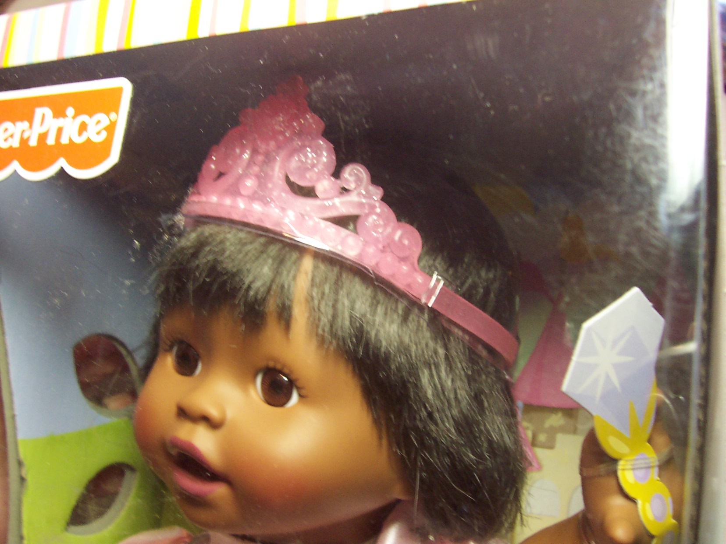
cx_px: 363
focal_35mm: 37
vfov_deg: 38.7
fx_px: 776
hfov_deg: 50.1
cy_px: 272
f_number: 2.8
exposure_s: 1/20
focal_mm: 5.6
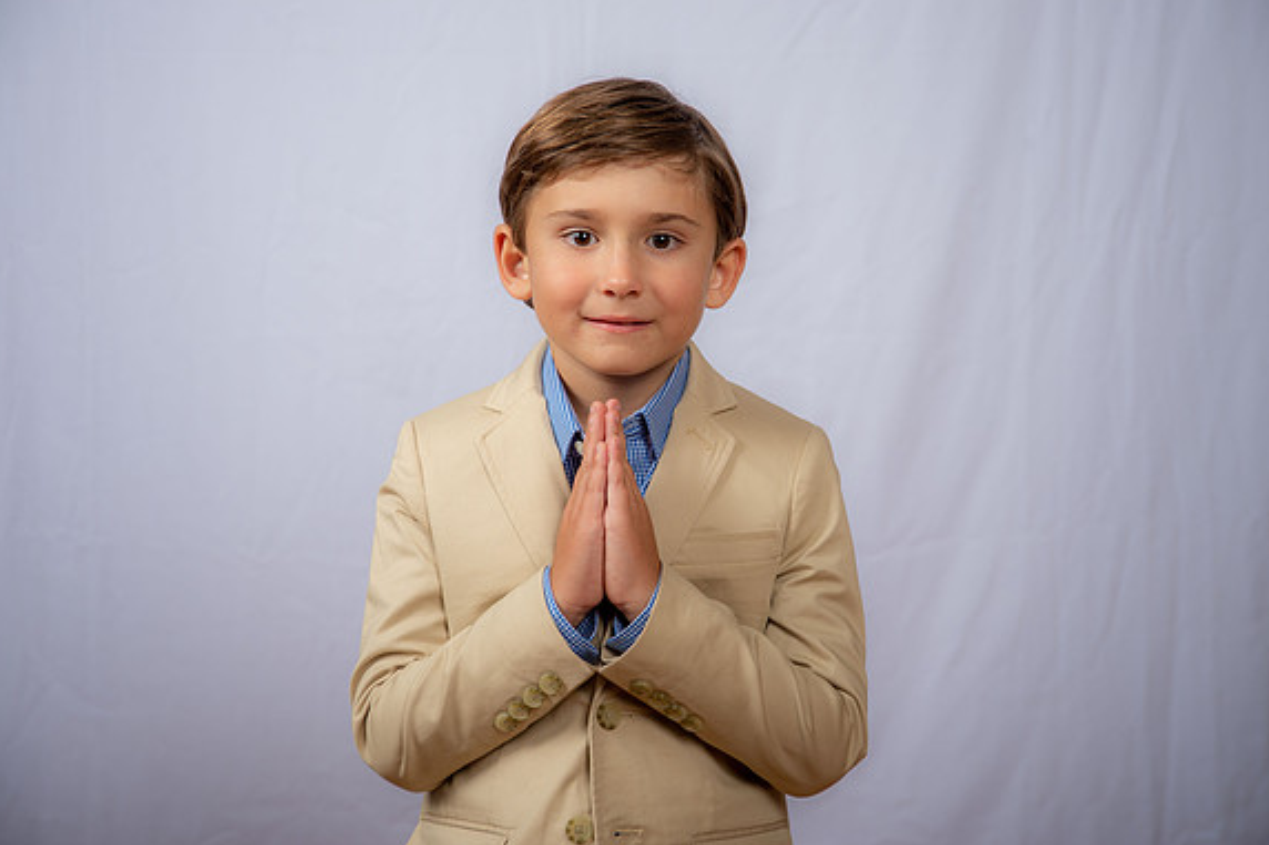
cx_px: 632
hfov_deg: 28.5
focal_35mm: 71
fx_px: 2502
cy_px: 424
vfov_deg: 19.2
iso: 250
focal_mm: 70
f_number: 6.3
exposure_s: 1/160
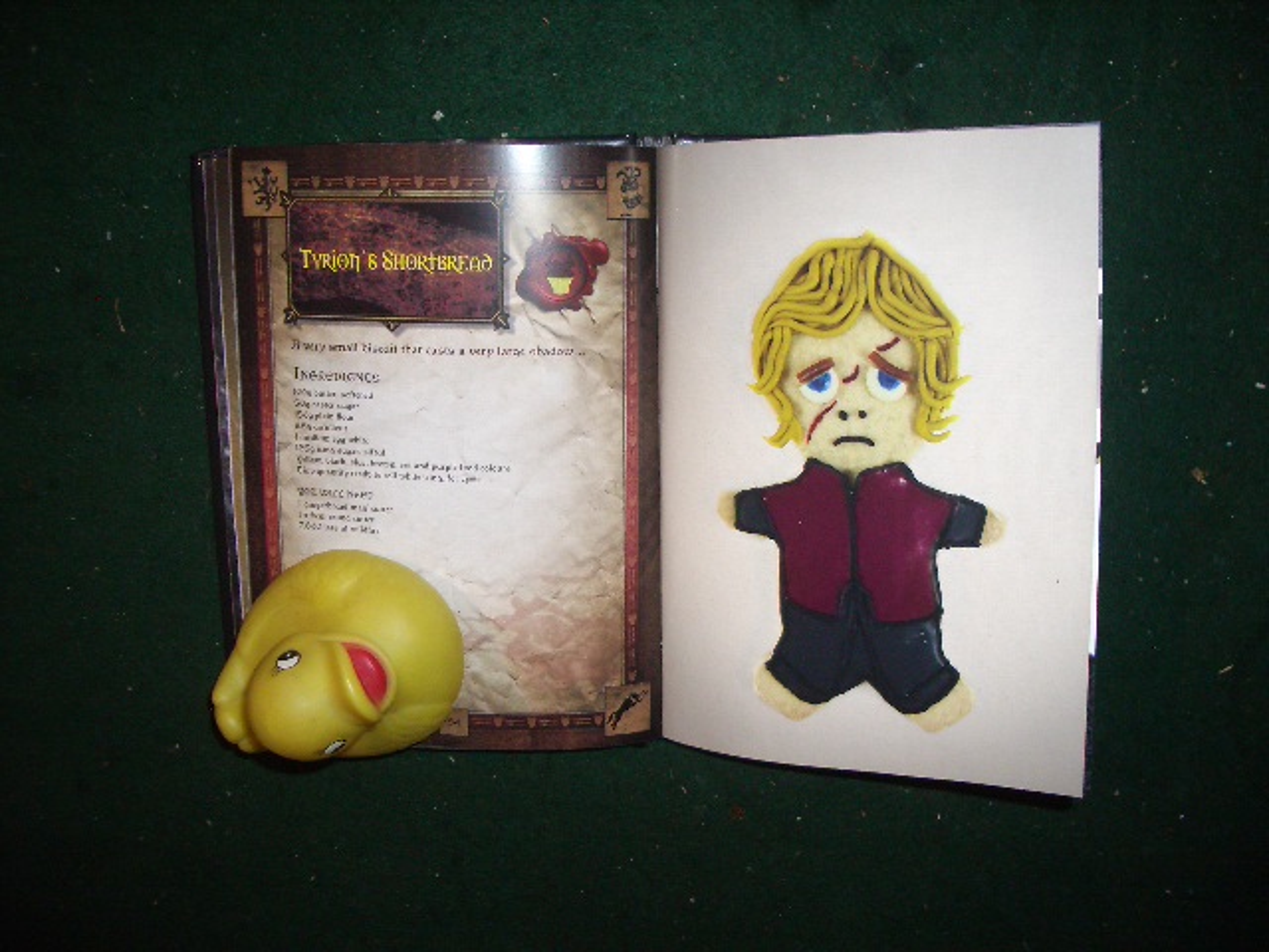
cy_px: 476
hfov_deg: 52.6
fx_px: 1283
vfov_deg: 40.7
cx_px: 634
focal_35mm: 35
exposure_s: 1/60
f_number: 2.6
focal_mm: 5.8
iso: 200
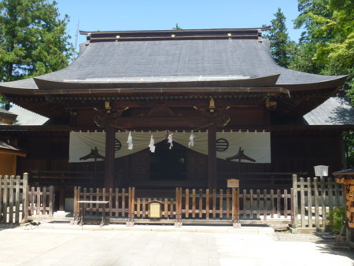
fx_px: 358
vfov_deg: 40.7
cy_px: 133
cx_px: 177
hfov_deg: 52.6
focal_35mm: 35
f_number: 4.5
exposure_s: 1/160
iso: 80
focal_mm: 6.3
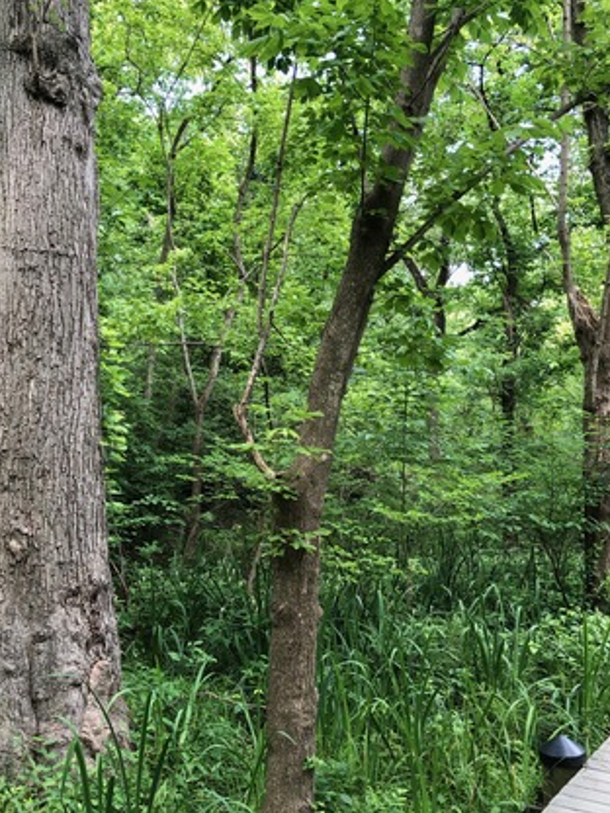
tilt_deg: +1.8
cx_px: 272
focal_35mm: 35
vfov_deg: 52.5
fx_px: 822
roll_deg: -0.1
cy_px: 448
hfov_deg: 40.6
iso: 40
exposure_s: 1/120
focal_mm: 3.99
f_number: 1.8
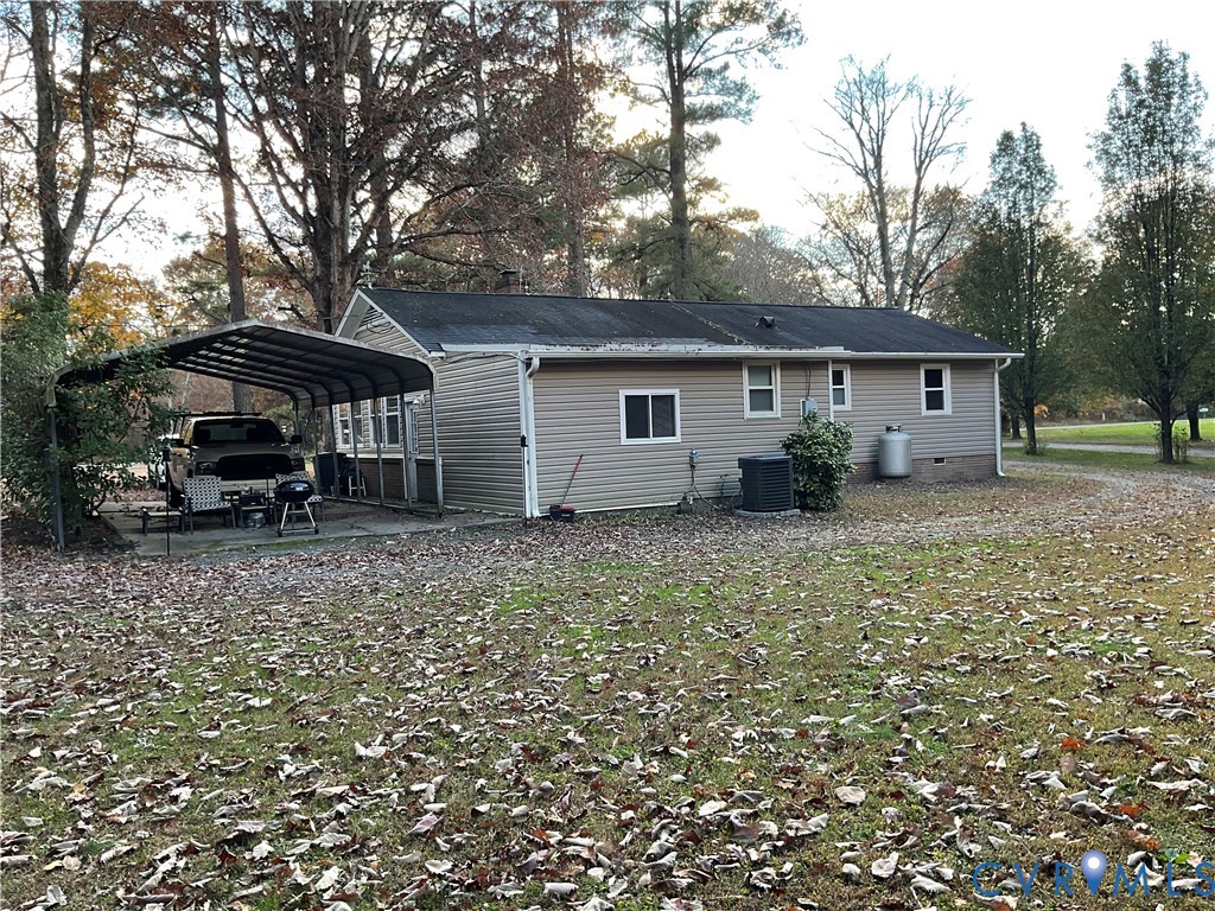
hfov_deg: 61.7
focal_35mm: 29
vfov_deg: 48.2
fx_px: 1018
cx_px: 608
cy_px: 456
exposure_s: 1/122
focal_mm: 3
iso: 25
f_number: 1.8
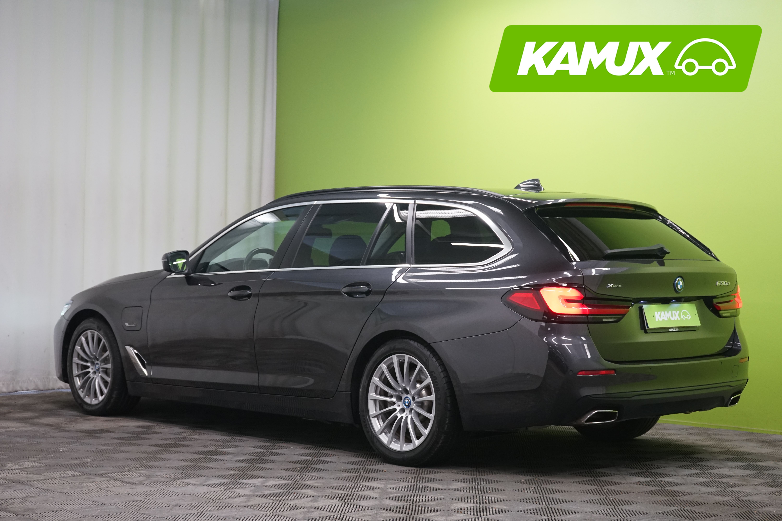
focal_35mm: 63
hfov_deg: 31.9
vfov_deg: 21.6
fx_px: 1368
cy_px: 260
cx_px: 391
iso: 1600
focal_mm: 63
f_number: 6.3
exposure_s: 1/25
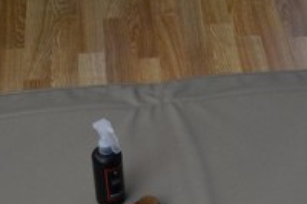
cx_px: 233
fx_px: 920
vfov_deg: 12.0
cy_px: 312
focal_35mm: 108
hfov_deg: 18.8
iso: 1400
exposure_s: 1/60
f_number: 3.5
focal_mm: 18
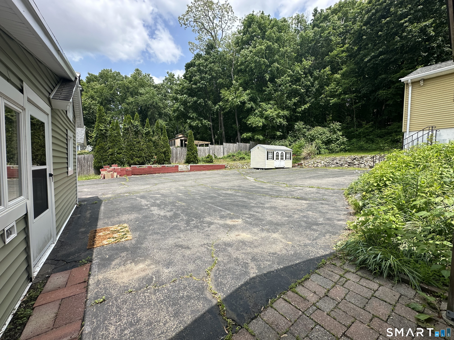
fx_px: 184
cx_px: 227
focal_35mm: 14
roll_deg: -0.7
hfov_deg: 102.1
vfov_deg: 85.7
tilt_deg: -3.0
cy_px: 170
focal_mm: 2.22
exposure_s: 1/1171
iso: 40
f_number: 2.2
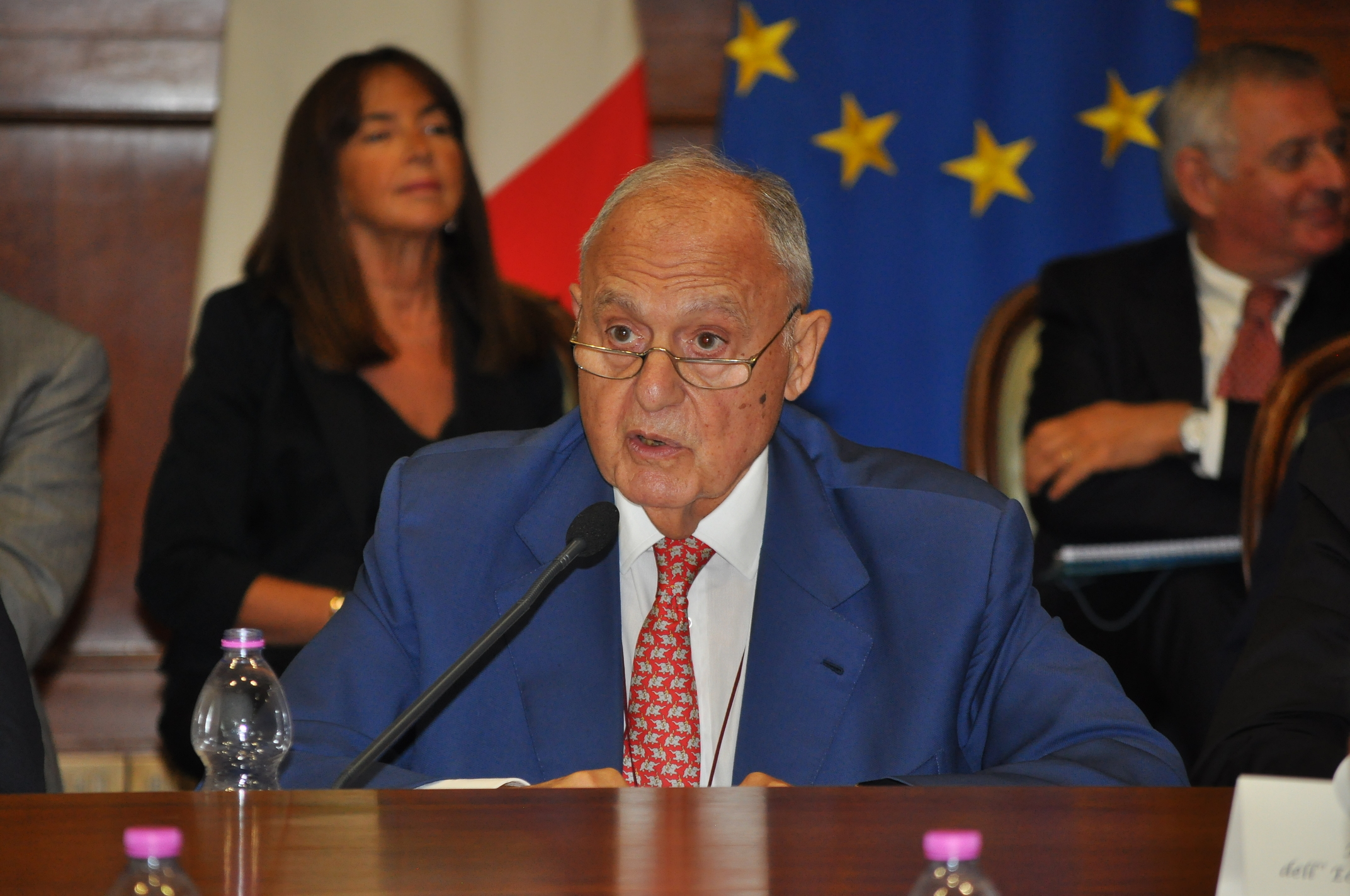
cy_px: 448
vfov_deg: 6.8
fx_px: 7584
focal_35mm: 202
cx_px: 675
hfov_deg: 10.2
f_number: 6.3
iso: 800
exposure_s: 1/100
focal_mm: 135
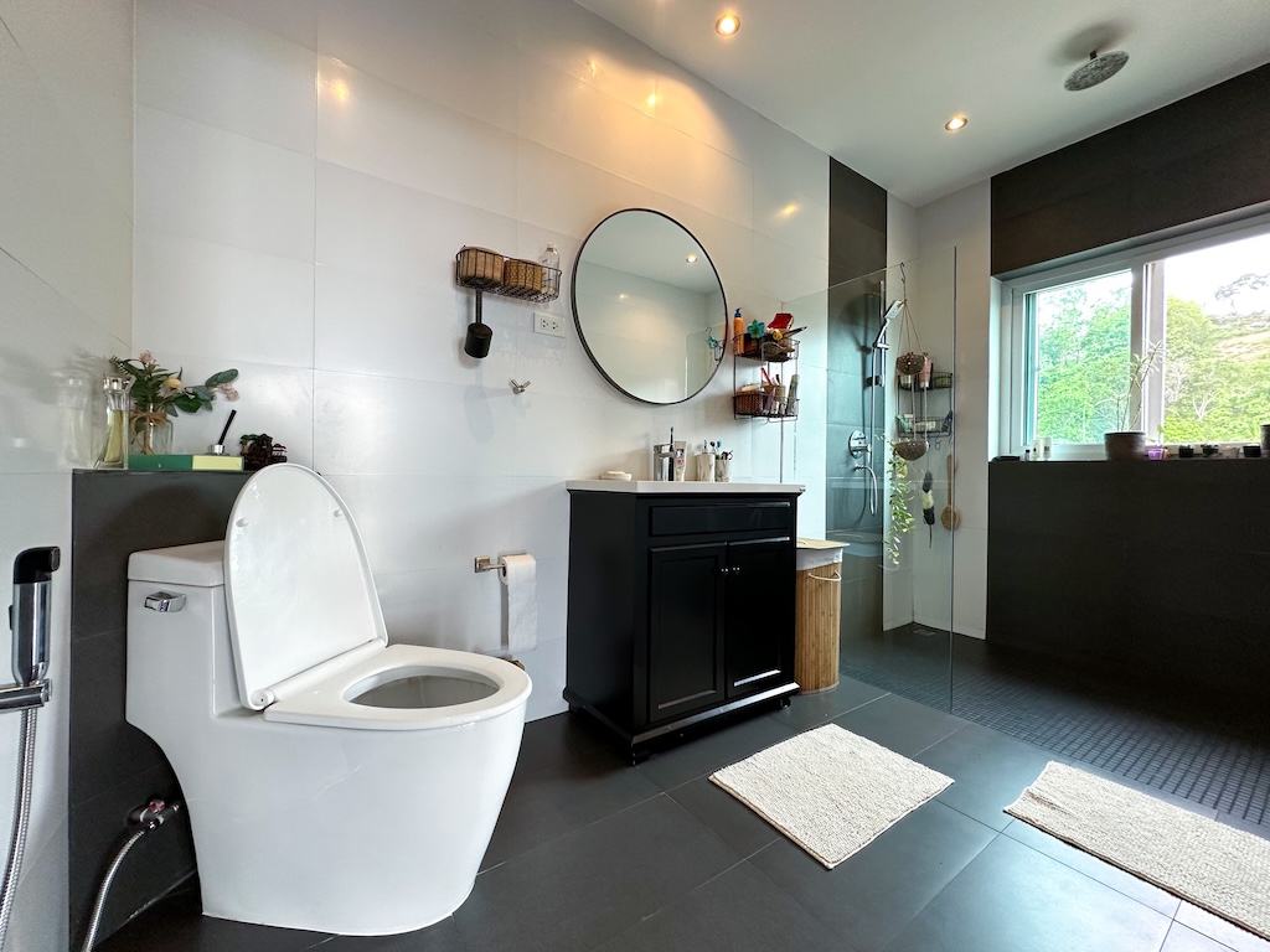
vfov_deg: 85.7
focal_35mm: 14
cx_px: 635
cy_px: 476
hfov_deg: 102.1
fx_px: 514
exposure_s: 1/99
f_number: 2.2
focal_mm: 2.22
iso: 160
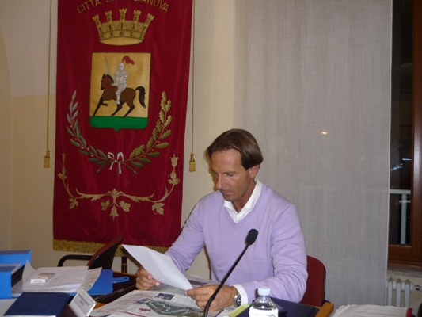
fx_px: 402
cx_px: 211
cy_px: 158
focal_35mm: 33
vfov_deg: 43.0
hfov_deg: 55.3
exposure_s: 1/30
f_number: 2.8
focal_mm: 5.5
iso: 100
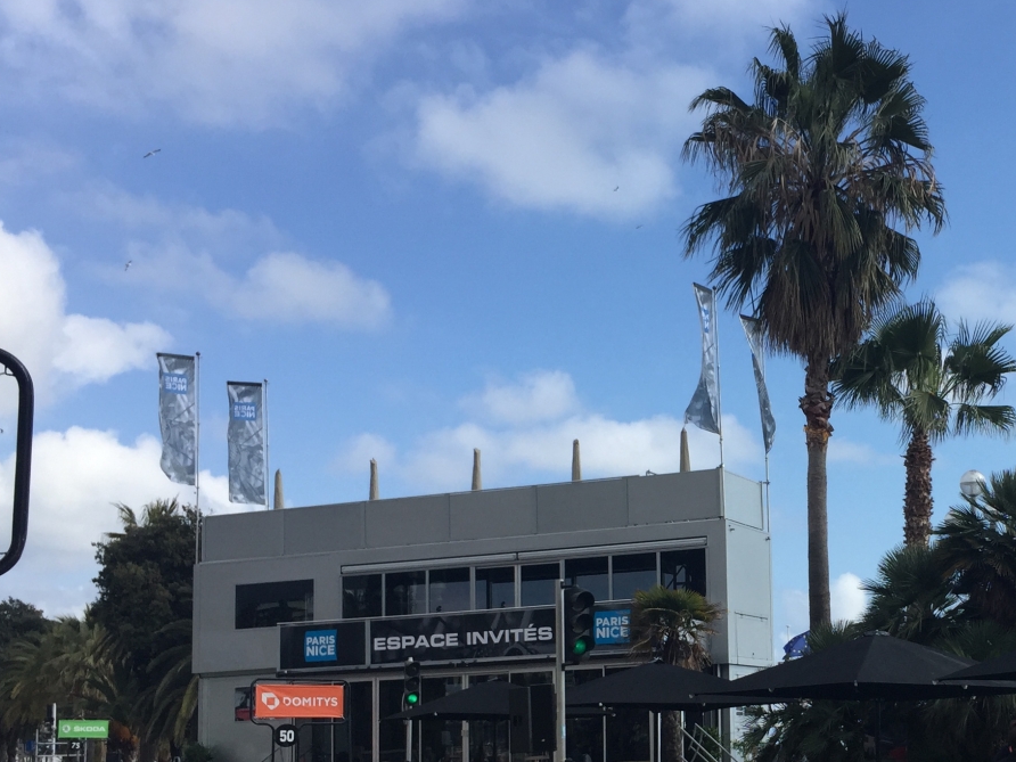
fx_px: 1526
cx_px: 830
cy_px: 575
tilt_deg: +6.4
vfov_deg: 27.6
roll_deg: +1.8
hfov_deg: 35.5
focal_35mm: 52
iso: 32
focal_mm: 4.15
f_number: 2.2
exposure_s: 1/1647
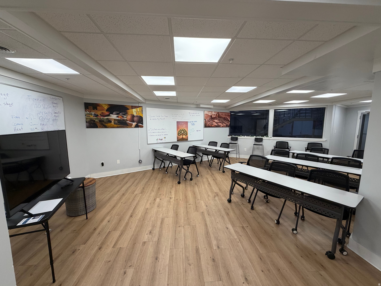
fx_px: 154
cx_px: 190
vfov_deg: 85.7
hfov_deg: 102.1
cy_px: 143
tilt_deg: -5.8
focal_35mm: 14
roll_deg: +0.4
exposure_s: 1/120
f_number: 2.2
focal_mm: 2.22
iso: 160
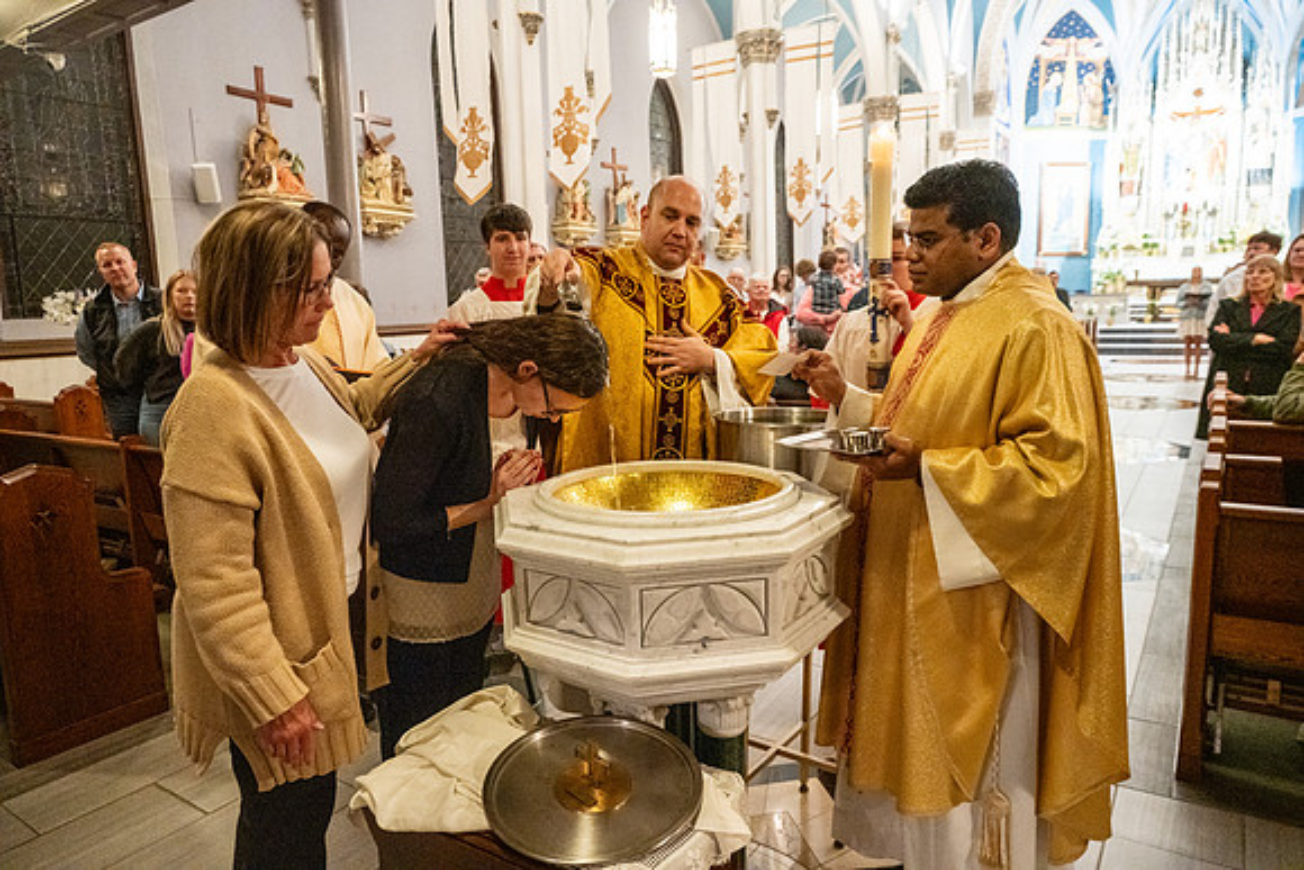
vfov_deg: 53.2
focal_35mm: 24
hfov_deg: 73.7
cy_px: 435
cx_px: 652
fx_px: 869
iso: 5000
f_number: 4.5
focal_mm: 24
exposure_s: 1/60
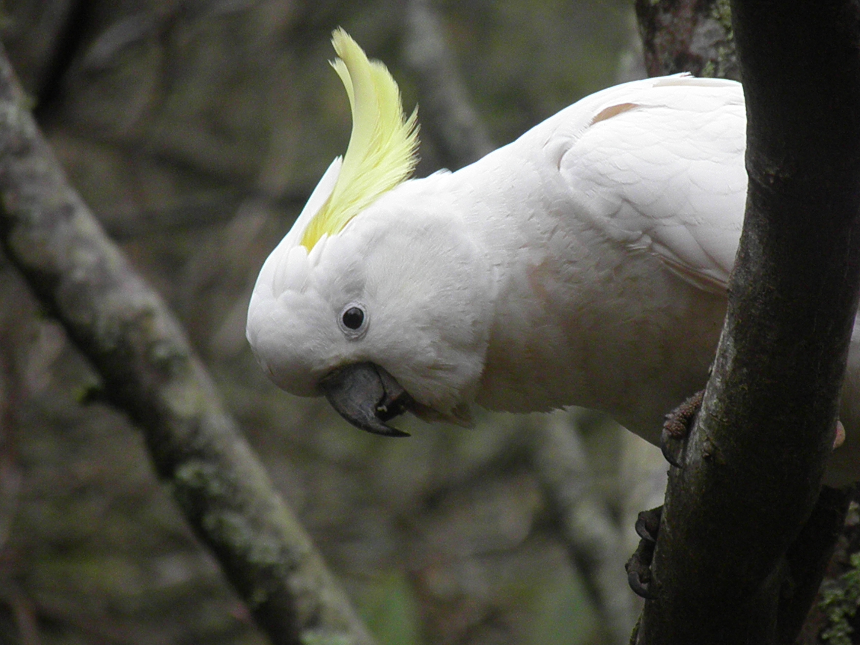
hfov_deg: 3.8
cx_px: 430
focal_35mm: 520
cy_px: 322
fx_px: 12919
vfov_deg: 2.9
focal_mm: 93.4
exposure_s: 1/160
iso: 500
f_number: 4.7
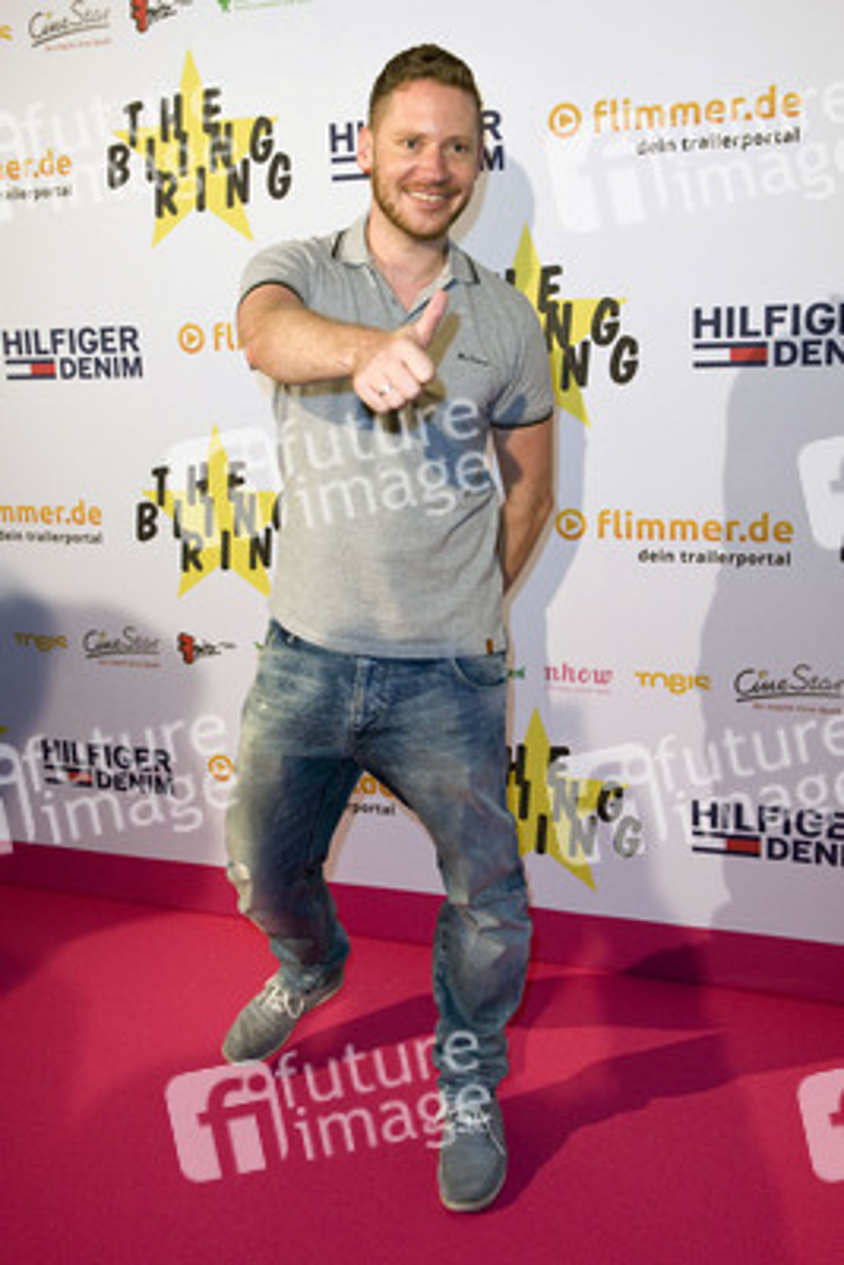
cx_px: 422
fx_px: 1195
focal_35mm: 34
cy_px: 632
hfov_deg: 38.9
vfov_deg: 55.8
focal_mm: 34
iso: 1600
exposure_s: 1/200
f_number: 4.5
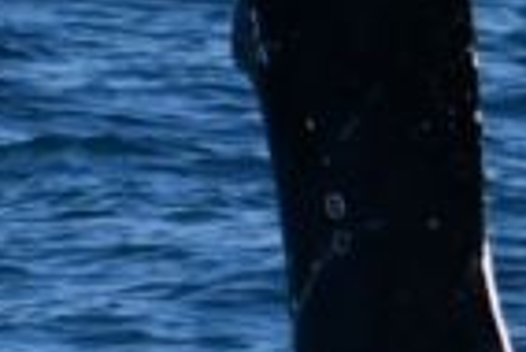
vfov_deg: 1.0
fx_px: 19803
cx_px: 389
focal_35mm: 1354
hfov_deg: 1.5
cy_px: -28
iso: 1000
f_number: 5.6
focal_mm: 240
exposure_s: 1/8000
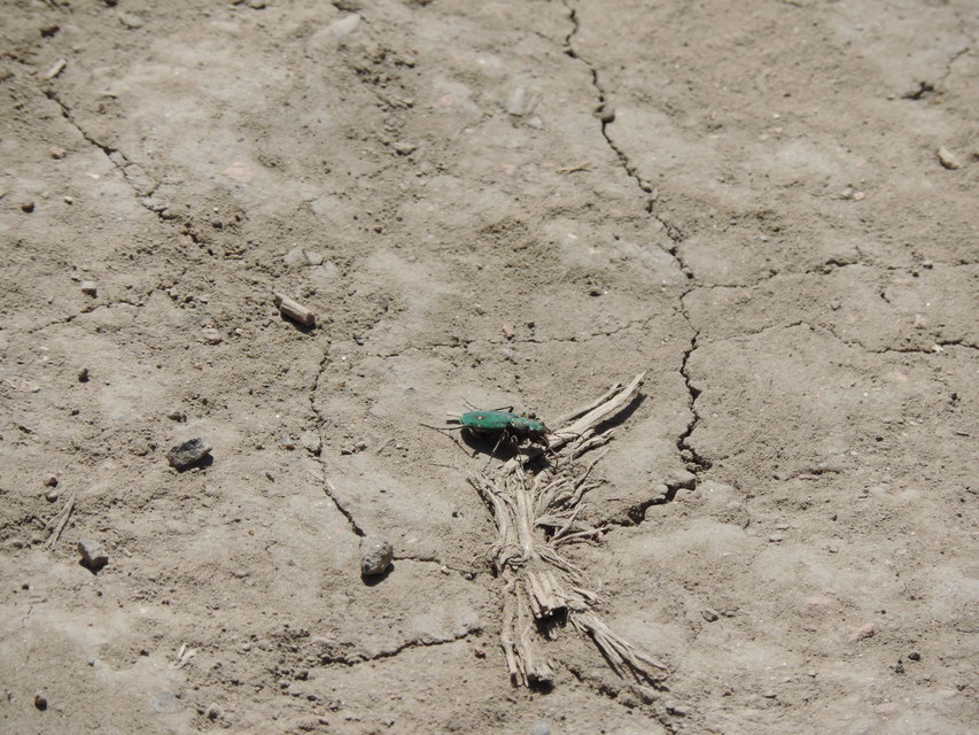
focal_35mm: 550
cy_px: 368
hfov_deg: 3.6
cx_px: 490
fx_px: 15557
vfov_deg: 2.7
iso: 80
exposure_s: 1/640
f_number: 4.9
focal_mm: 98.1
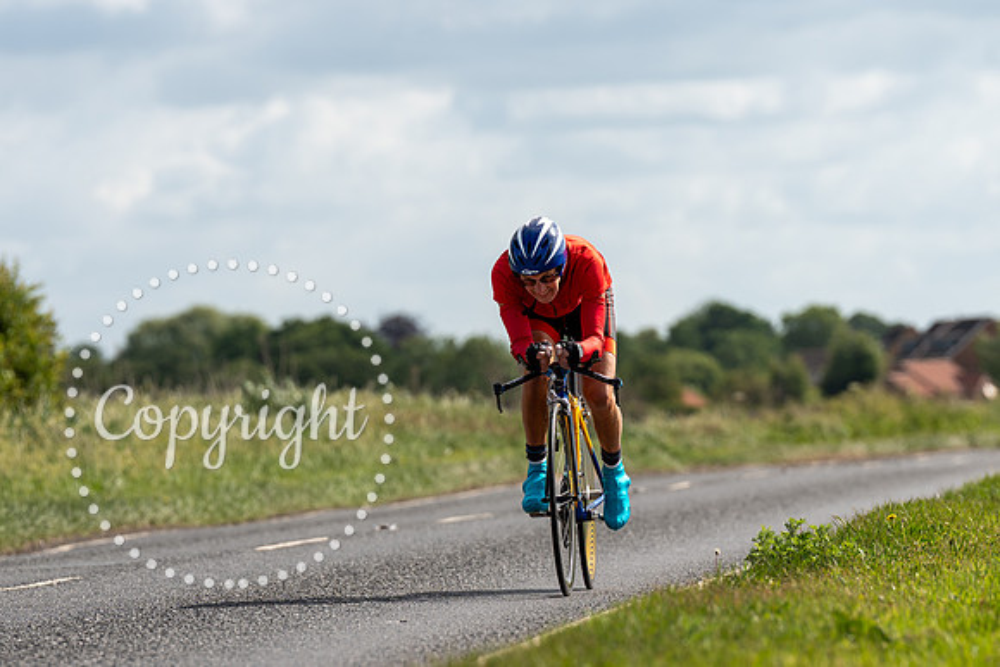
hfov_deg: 7.7
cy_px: 351
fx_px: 7422
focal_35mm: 267
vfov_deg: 5.1
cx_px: 565
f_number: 4.5
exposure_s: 1/1000
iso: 100
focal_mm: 188
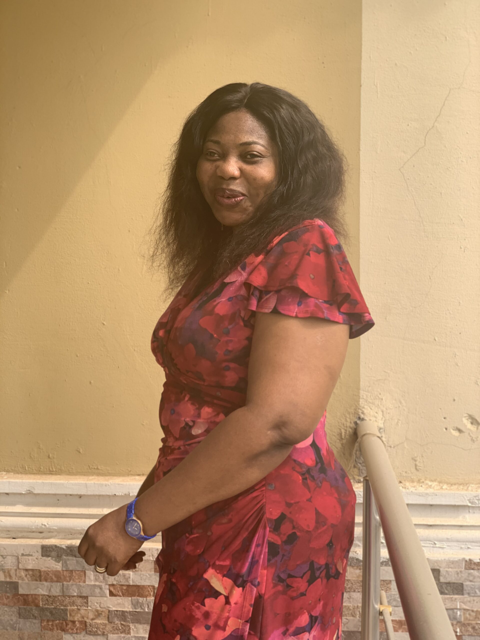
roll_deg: -1.1
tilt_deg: -3.8
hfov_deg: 28.0
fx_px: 961
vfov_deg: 36.8
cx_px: 240
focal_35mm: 52
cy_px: 320
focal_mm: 6
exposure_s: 1/176
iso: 16
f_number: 2.4
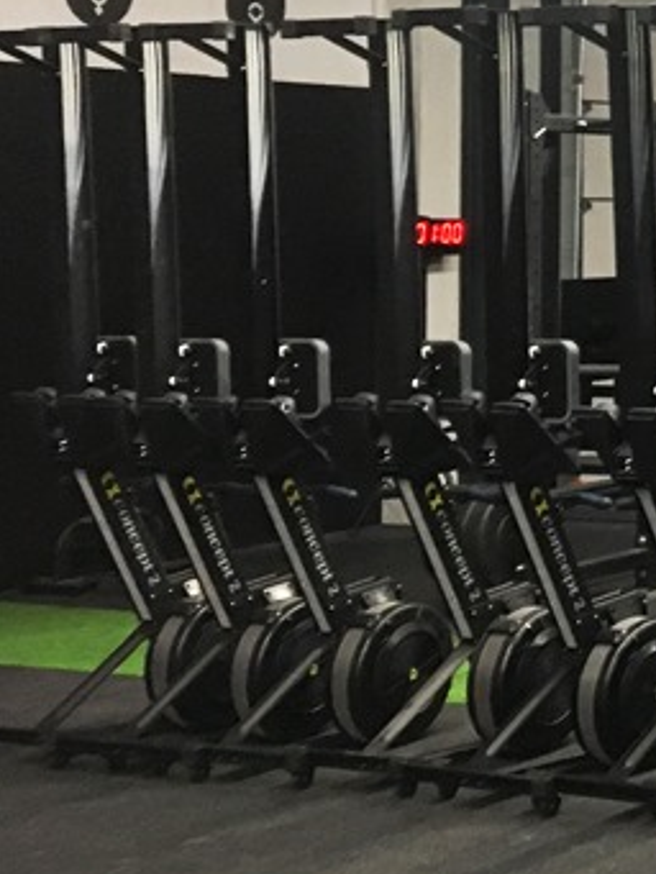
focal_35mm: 87
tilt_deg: +3.0
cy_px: 133
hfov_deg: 14.2
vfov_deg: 22.1
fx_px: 2197
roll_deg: -0.4
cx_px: 1309
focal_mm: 4.15
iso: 250
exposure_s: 1/33
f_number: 2.2
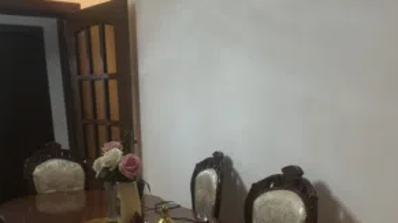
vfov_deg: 27.3
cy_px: 256
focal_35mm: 39
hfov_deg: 51.7
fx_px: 411
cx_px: 196
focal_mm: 5.1
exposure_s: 1/50
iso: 200
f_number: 1.6
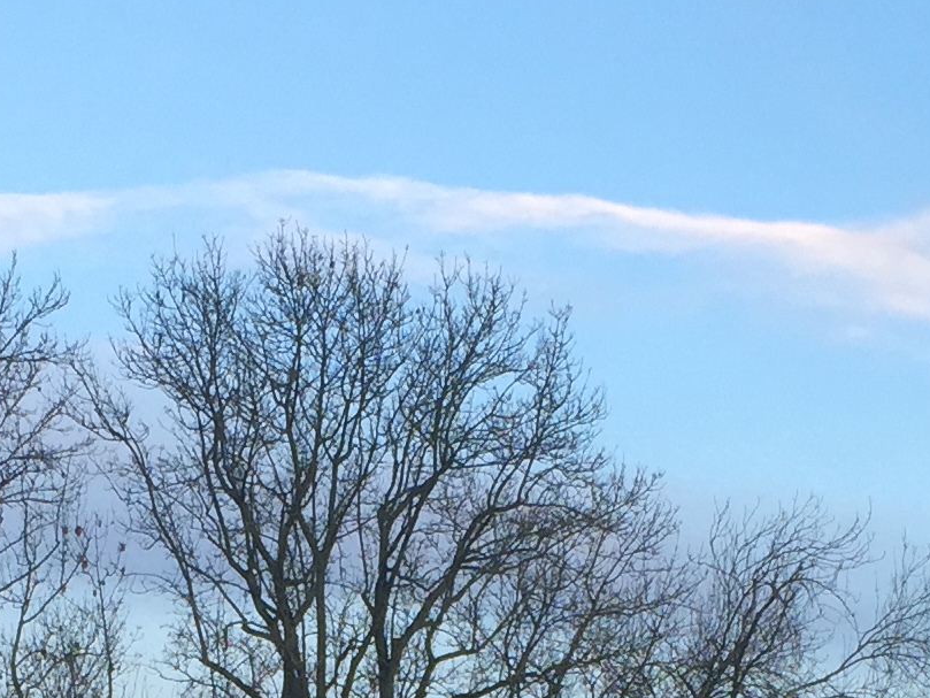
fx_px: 3144
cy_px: 1084
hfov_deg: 16.8
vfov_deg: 12.0
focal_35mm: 117
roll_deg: -0.2
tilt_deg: -0.7
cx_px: 283
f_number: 2.2
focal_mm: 4.15
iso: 40
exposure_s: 1/50
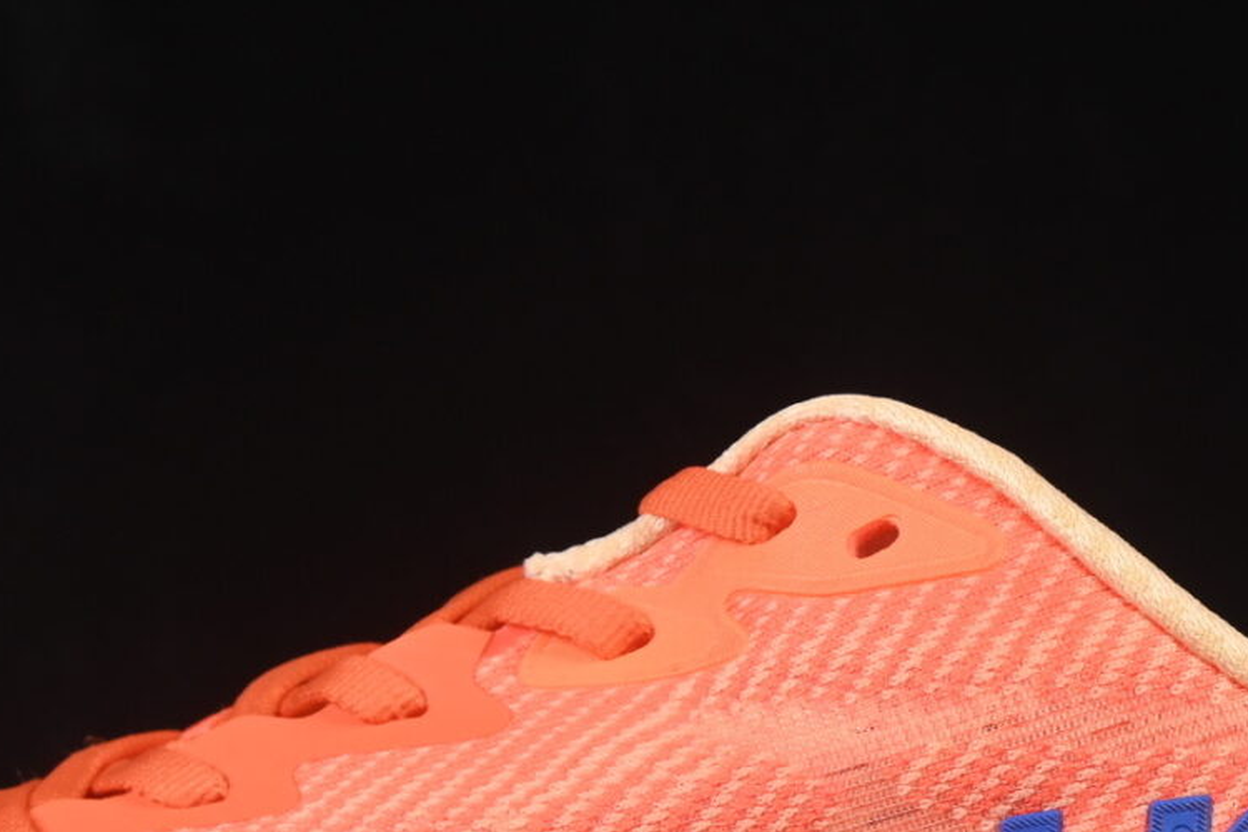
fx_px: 8874
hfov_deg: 8.0
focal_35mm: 256
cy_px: 776
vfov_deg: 5.4
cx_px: 509
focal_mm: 50
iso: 160
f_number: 8
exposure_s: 1/80
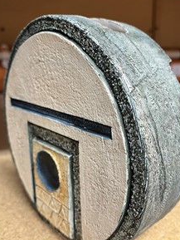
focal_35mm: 36
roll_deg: -0.1
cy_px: 120
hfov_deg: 39.6
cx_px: 100
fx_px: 249
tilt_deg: -15.0
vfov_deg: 51.3
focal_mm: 5.1
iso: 160
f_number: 1.6
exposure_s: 1/50
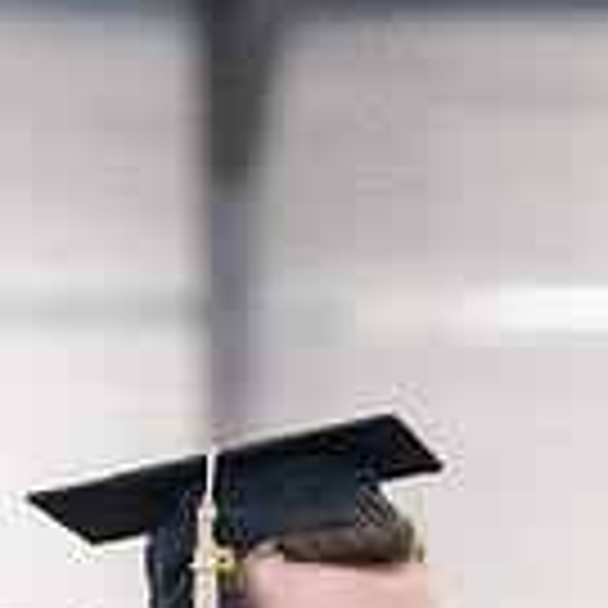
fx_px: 8108
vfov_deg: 4.3
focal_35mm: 408
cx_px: 509
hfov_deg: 4.3
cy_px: 858
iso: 3200
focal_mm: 112
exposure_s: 1/200
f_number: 3.2
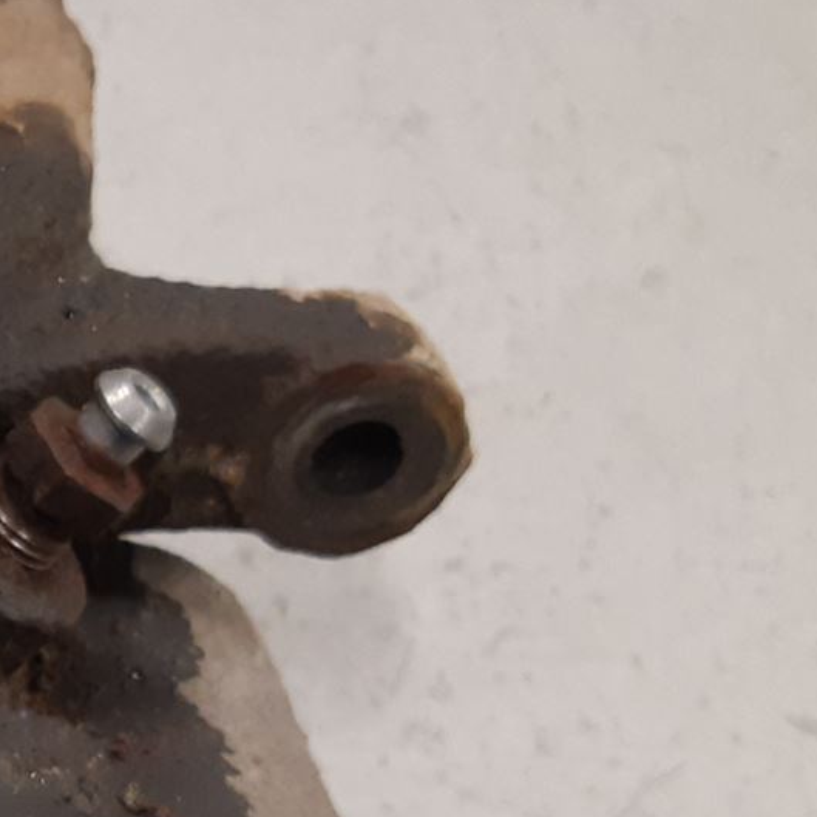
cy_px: 781
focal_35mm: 89
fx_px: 2377
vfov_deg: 19.1
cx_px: -432
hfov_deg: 17.4
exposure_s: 1/50
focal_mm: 3.93
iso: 160
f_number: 1.7
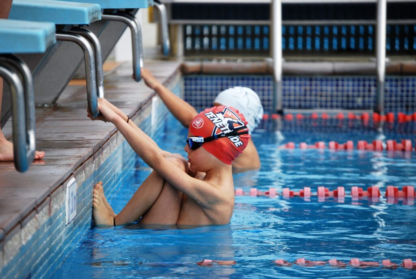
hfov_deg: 9.4
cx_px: 208
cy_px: 140
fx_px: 2517
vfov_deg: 6.3
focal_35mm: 218
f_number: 5.3
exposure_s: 1/1250
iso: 200
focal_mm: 145
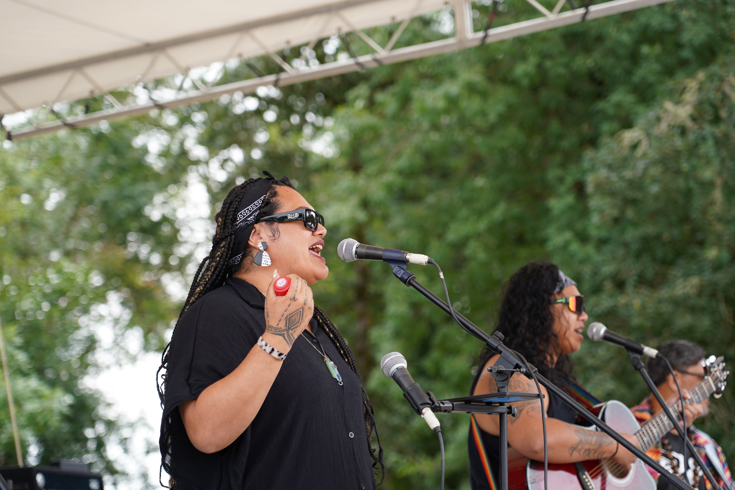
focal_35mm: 105
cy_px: 245
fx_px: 2144
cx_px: 368
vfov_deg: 13.0
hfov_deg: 19.5
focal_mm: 105
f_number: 4
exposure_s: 1/160
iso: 125
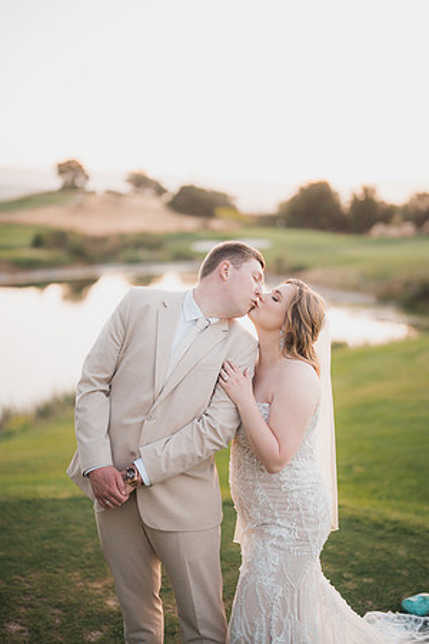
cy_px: 322
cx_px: 214
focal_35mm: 50
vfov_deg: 39.6
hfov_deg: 27.0
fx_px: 894
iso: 640
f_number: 1.2
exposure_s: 1/800
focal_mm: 50
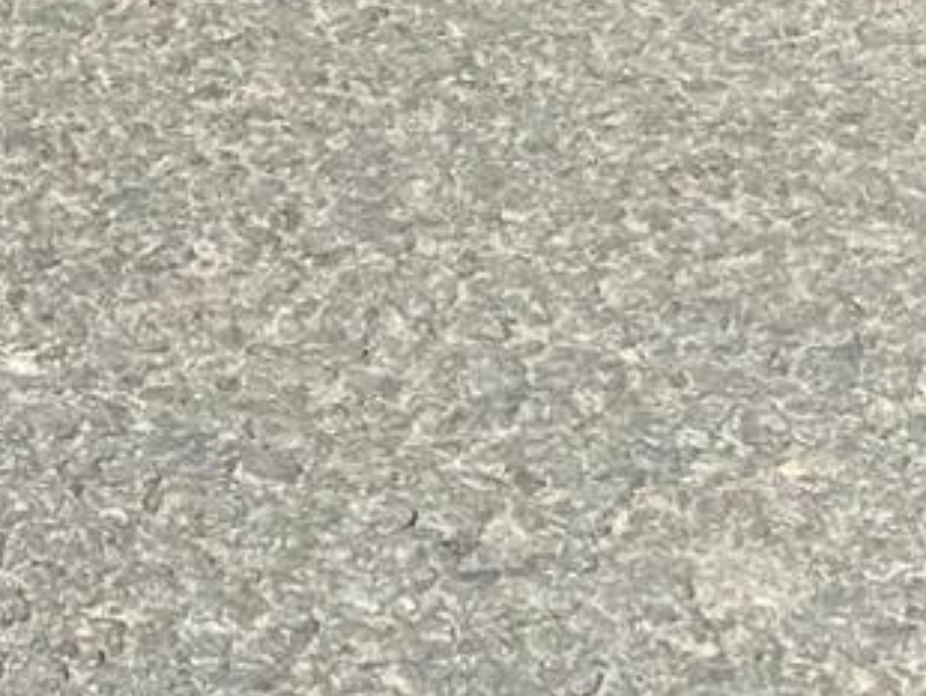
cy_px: 81
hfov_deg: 12.0
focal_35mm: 161
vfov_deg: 9.2
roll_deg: +0.0
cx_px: -212
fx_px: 4310
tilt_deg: -24.6
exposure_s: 1/1565
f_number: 1.8
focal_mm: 4.25
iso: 32
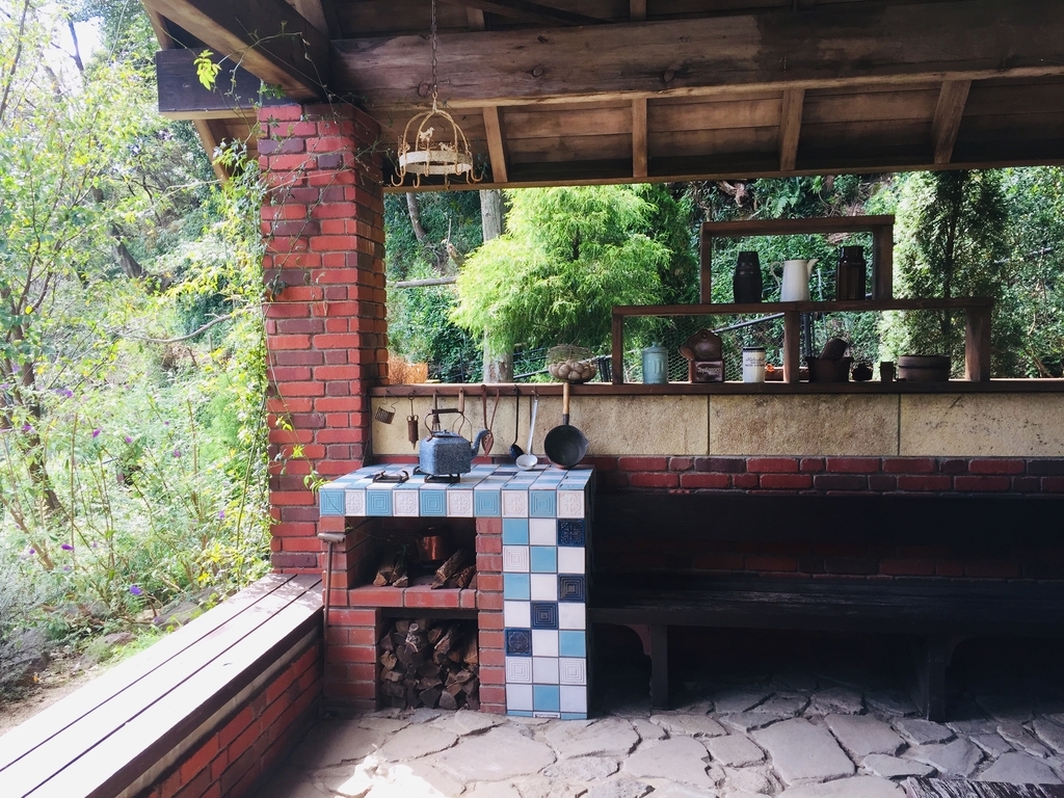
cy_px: 399
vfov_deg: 48.2
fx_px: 891
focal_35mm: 29
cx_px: 532
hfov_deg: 61.7
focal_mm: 4.15
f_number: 2.2
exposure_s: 1/120
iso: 40
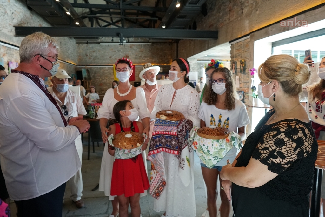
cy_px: 108
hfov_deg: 73.7
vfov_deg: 53.1
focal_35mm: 24
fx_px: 217
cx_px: 162
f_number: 3.2
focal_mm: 16
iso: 1600
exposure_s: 1/160
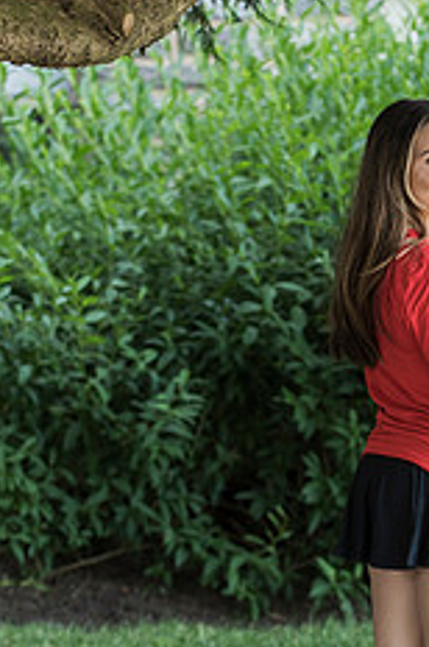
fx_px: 3657
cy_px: 368
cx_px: 343
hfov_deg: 6.7
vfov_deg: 10.1
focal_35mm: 204
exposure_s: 1/250
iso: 1000
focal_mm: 105
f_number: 3.5
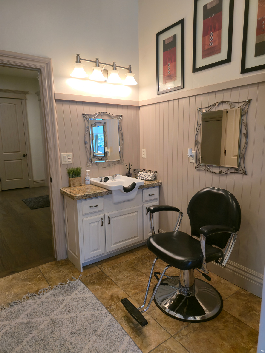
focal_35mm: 23
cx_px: 132
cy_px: 176
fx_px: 235
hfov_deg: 58.9
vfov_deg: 73.9
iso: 40
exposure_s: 1/60
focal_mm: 6.3
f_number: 1.7
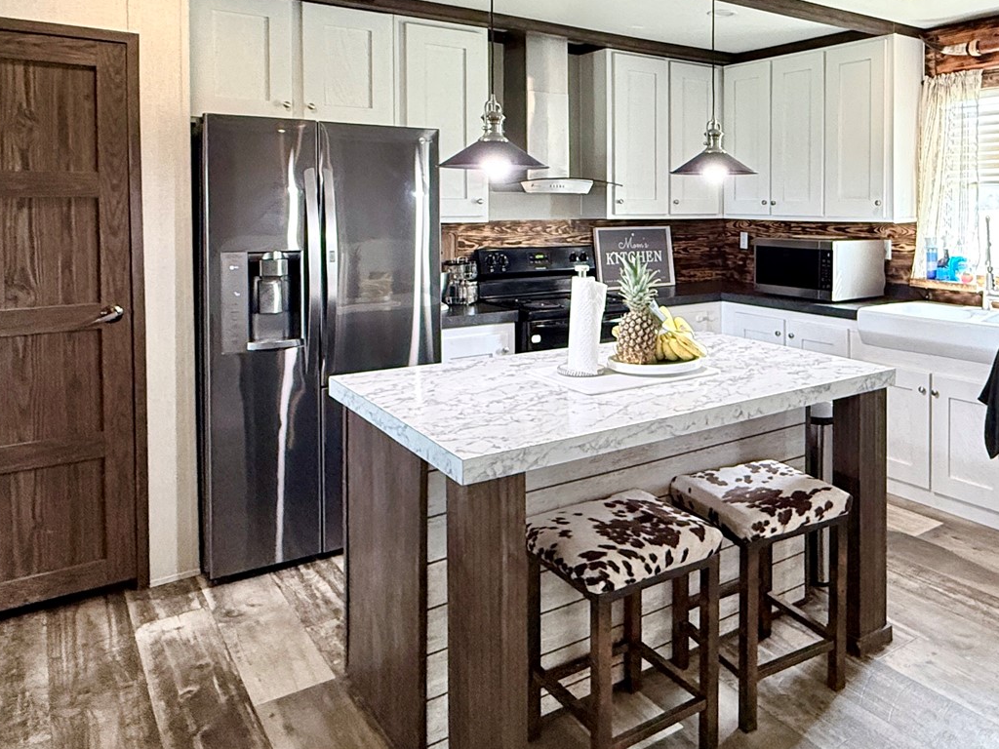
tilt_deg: -1.2
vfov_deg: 48.6
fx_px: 808
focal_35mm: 28
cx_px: 674
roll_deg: +0.3
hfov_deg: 61.7
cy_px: 227
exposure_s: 1/60
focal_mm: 2.22
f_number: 2.2
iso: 500
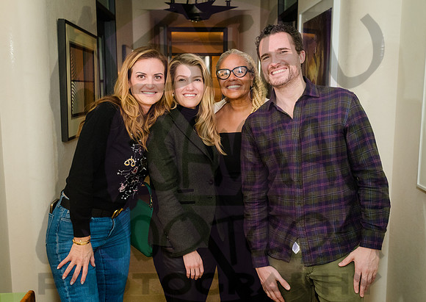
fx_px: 455
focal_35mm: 38
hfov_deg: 50.2
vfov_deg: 36.7
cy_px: 152
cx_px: 215
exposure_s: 1/200
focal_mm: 35
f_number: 4.5
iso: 3200
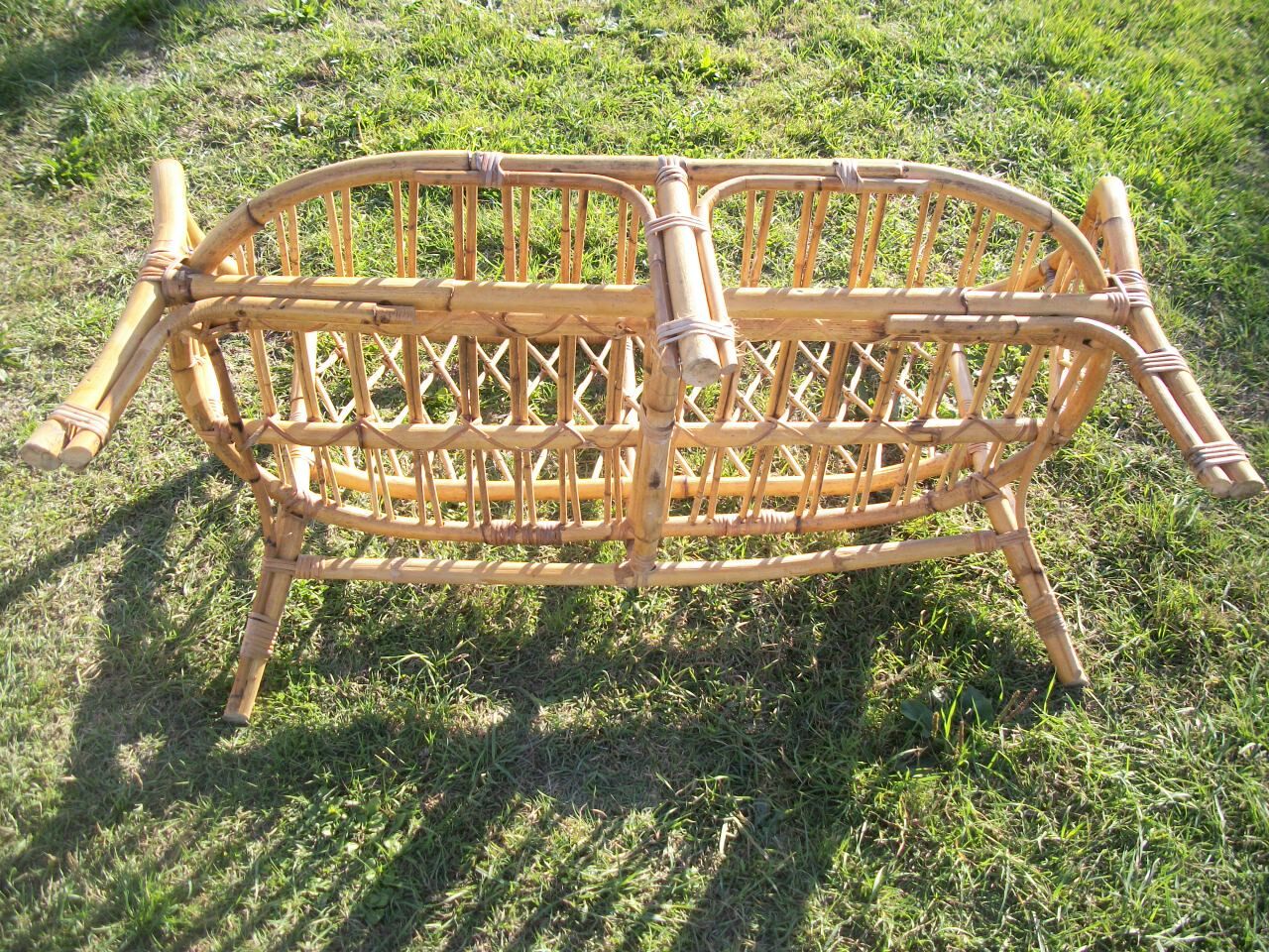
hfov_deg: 56.8
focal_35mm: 32
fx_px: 1173
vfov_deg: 44.2
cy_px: 476
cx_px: 634
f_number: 2.9
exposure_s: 1/320
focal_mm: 5.7
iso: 80
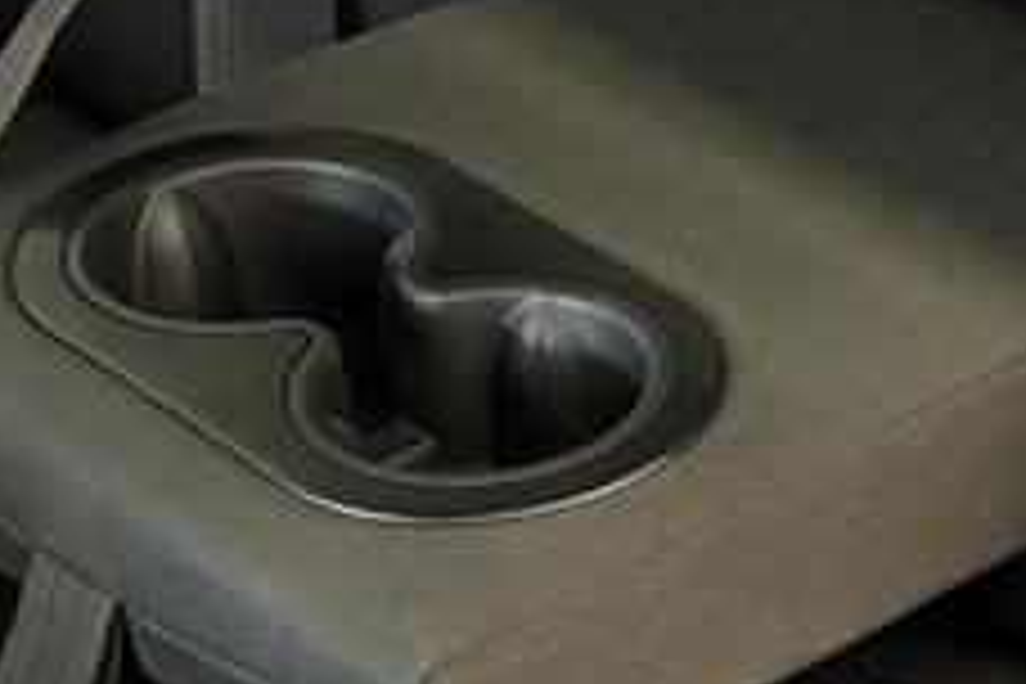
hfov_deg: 14.1
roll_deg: +0.1
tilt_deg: -32.0
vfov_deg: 9.8
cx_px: 1350
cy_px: 230
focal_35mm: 140
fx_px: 3990
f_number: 1.78
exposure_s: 1/30
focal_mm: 6.76
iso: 1000
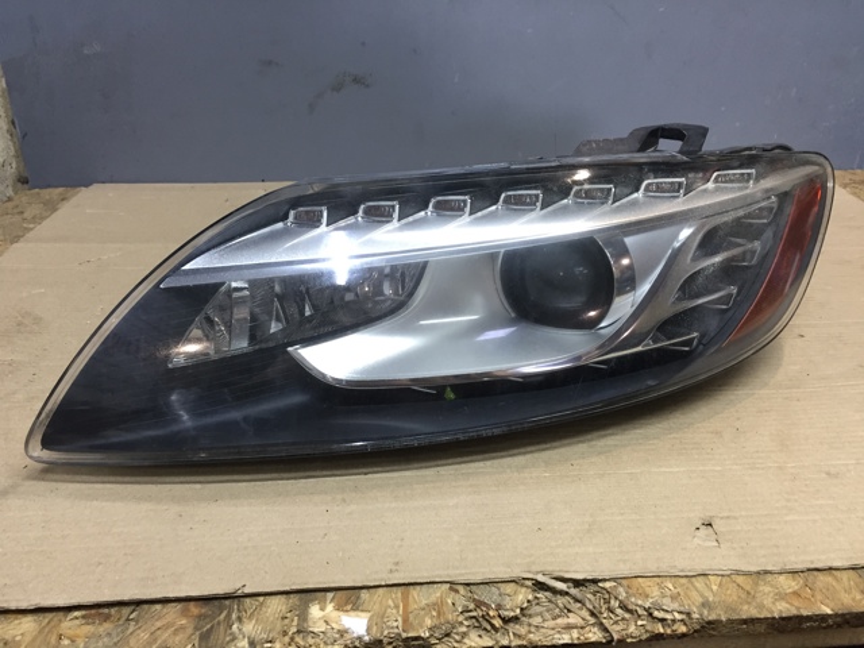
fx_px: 724
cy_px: 324
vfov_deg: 48.2
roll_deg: -1.2
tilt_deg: -27.6
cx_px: 432
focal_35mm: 29
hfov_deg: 61.7
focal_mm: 4.15
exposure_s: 1/33
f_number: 2.2
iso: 64
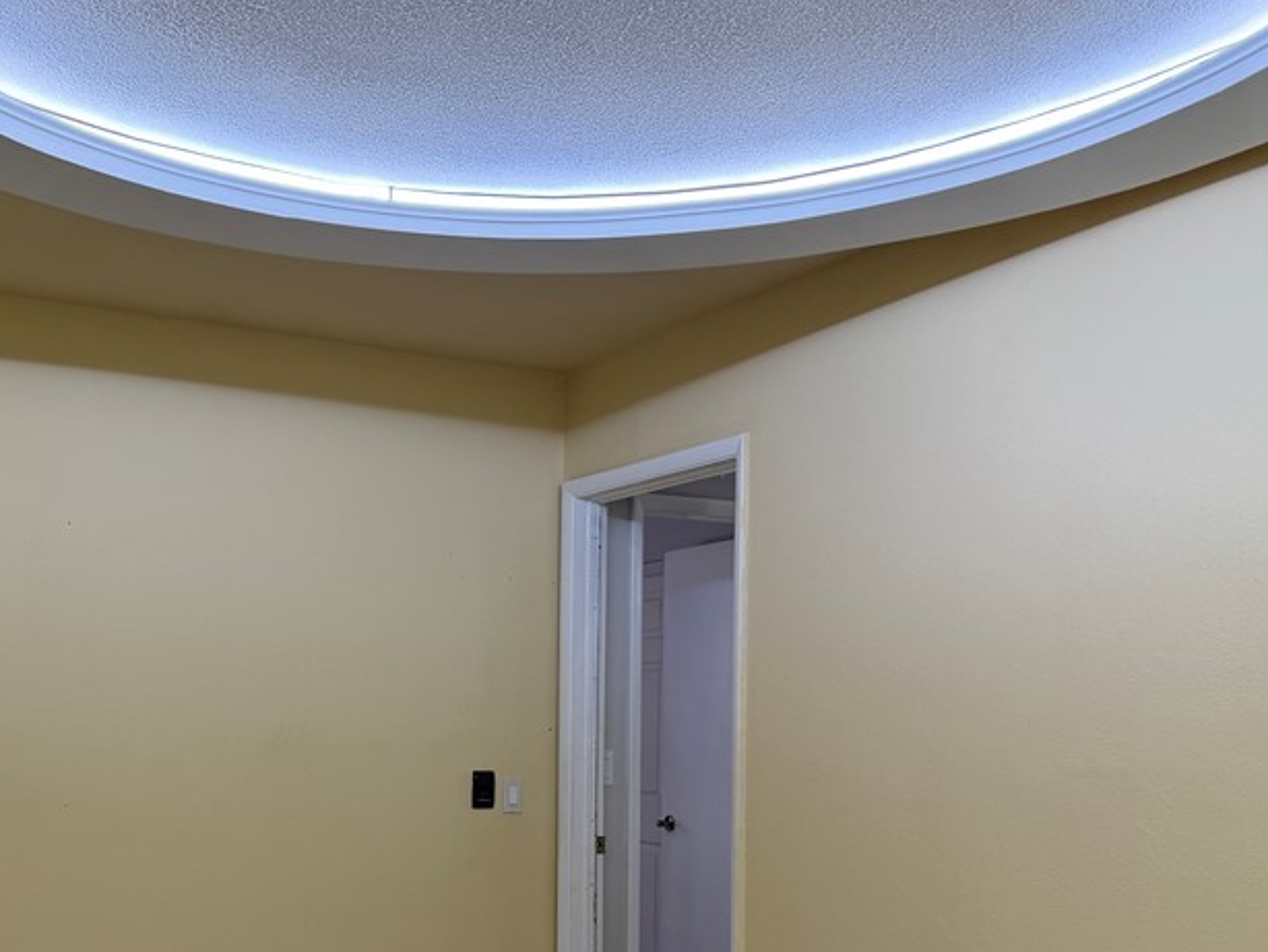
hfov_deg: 46.2
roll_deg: -0.9
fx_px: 1466
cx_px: 452
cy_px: 700
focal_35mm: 40
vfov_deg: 35.3
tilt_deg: +0.7
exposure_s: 1/186
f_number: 1.78
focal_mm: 6.76
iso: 100
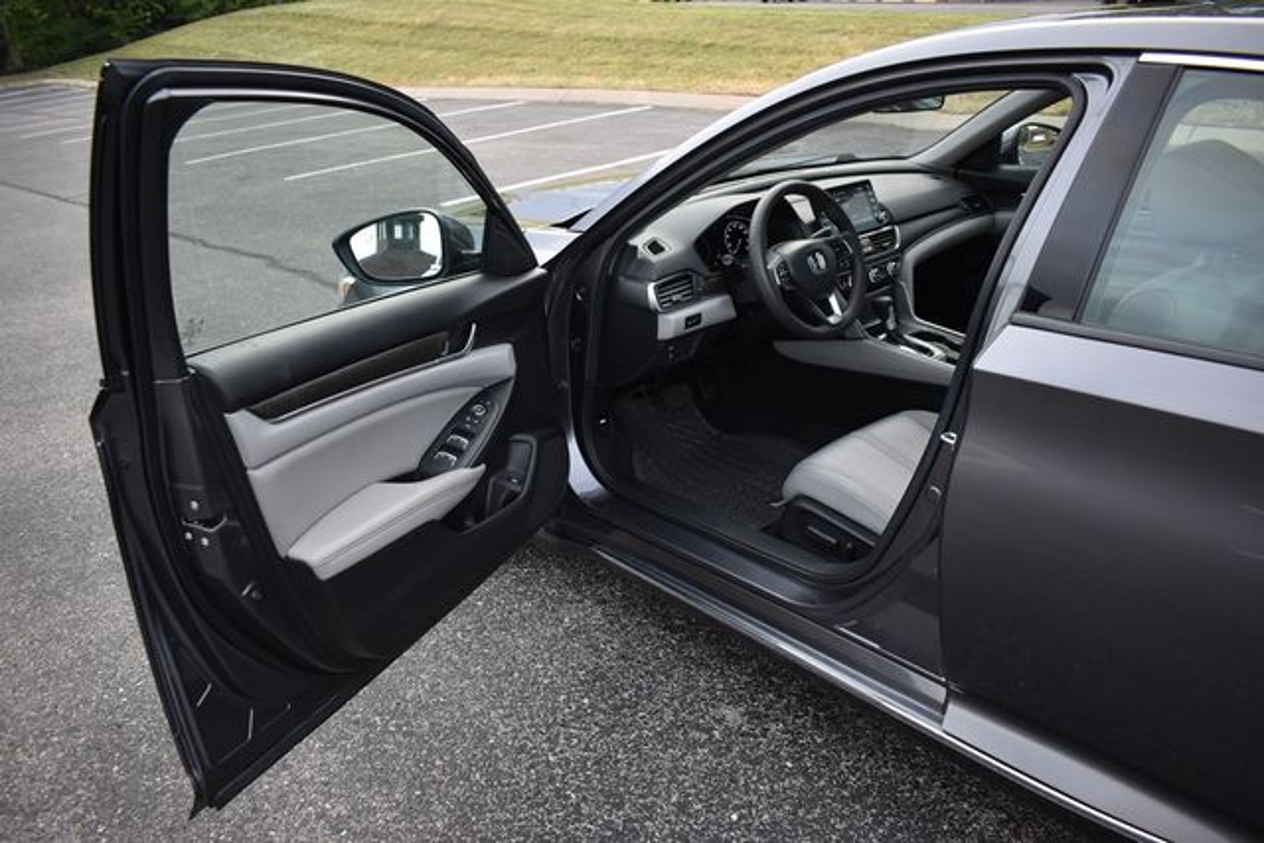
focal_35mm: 27
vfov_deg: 48.0
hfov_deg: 67.4
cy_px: 422
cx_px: 632
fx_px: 948
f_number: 3.5
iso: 800
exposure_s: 1/160
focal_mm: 18
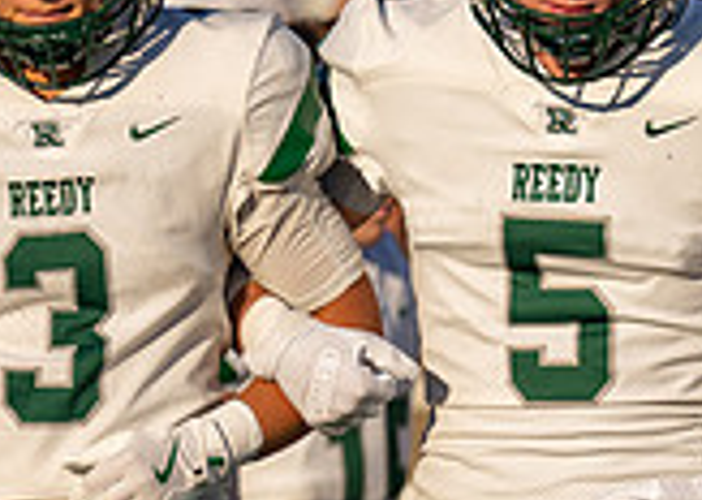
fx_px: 15592
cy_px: 508
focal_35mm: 783
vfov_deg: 1.8
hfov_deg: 2.6
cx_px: 882
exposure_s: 1/2000
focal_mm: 191
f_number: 2.8
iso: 100
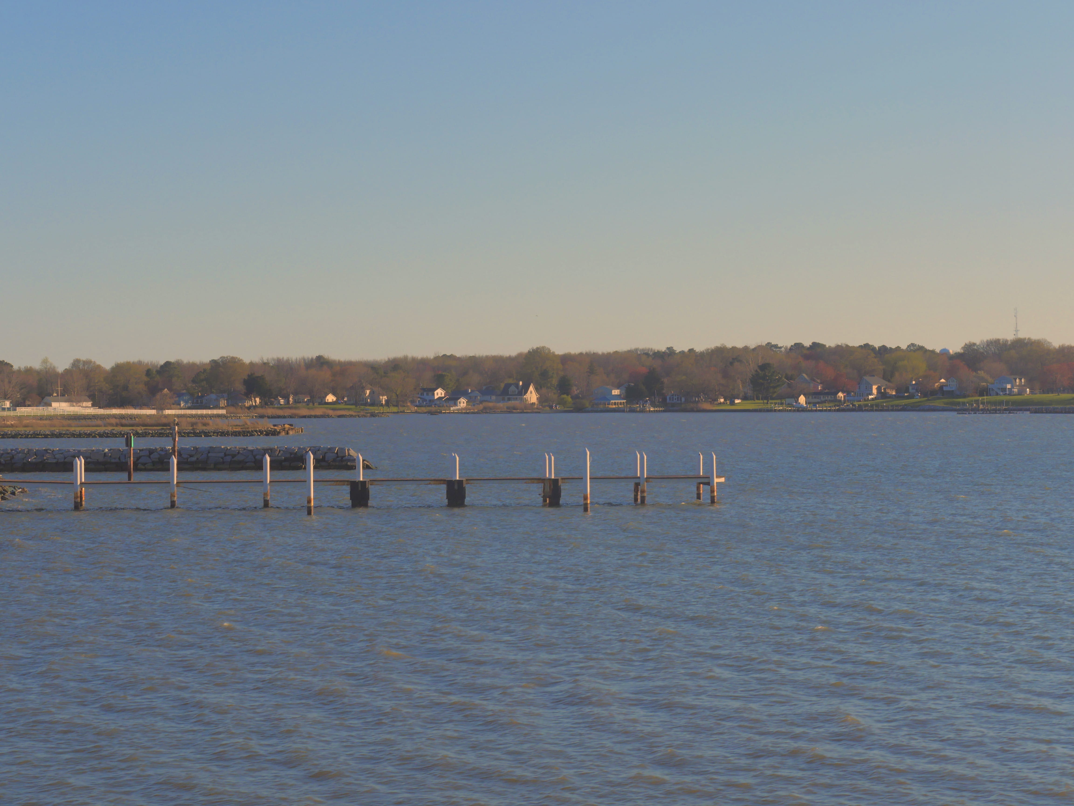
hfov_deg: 22.8
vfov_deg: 17.2
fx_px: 2668
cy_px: 403
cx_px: 537
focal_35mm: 86
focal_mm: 43
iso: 200
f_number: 6.3
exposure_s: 1/400
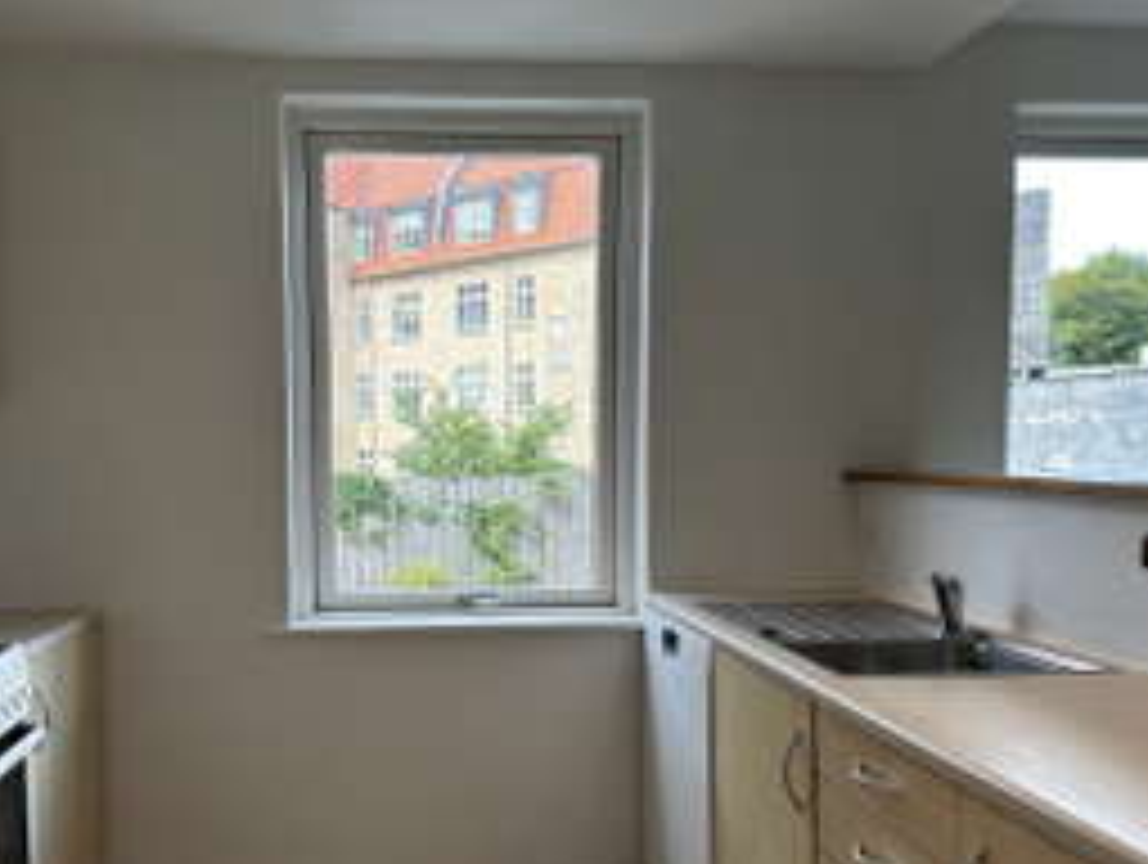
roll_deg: +1.0
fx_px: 1162
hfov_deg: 52.3
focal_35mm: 35
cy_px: 549
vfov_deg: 40.5
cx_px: 473
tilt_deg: -5.7
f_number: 1.78
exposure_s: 1/164
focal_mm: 6.86
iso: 80
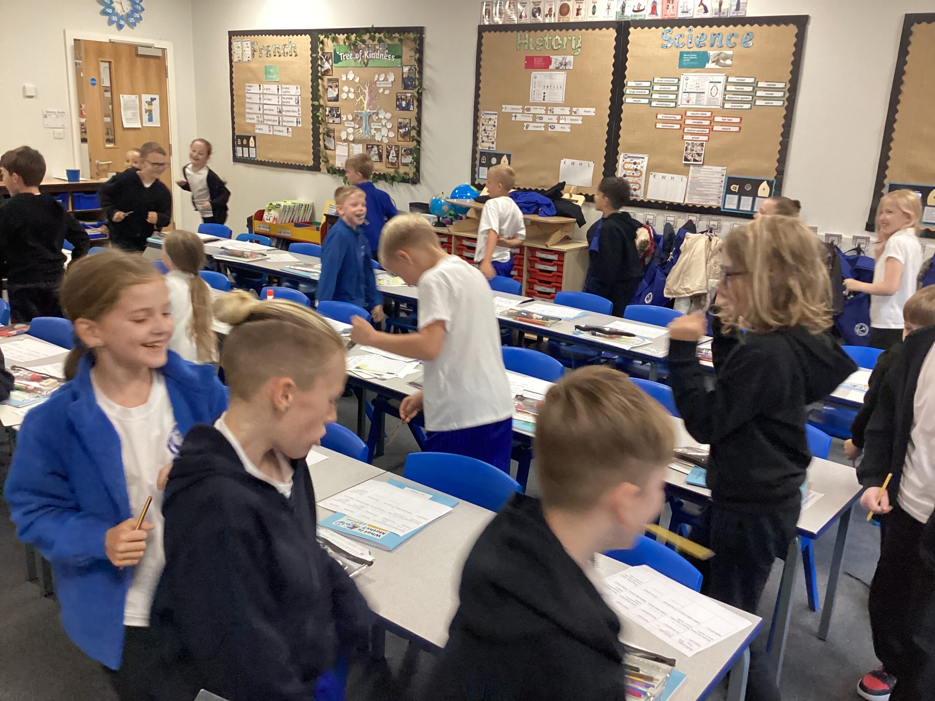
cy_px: 350
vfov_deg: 45.4
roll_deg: -3.3
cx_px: 468
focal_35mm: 31
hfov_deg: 58.4
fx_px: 837
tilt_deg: -16.8
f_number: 2.4
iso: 200
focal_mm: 3.3
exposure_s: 1/60
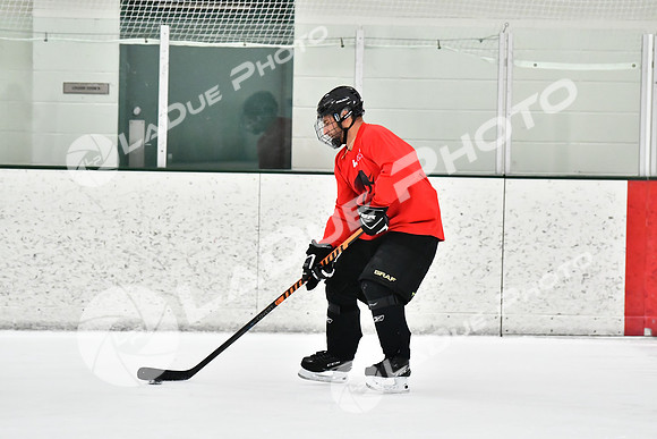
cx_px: 328
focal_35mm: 225
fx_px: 4107
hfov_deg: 9.1
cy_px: 220
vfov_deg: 6.1
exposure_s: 1/1600
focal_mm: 150
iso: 6400
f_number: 2.8
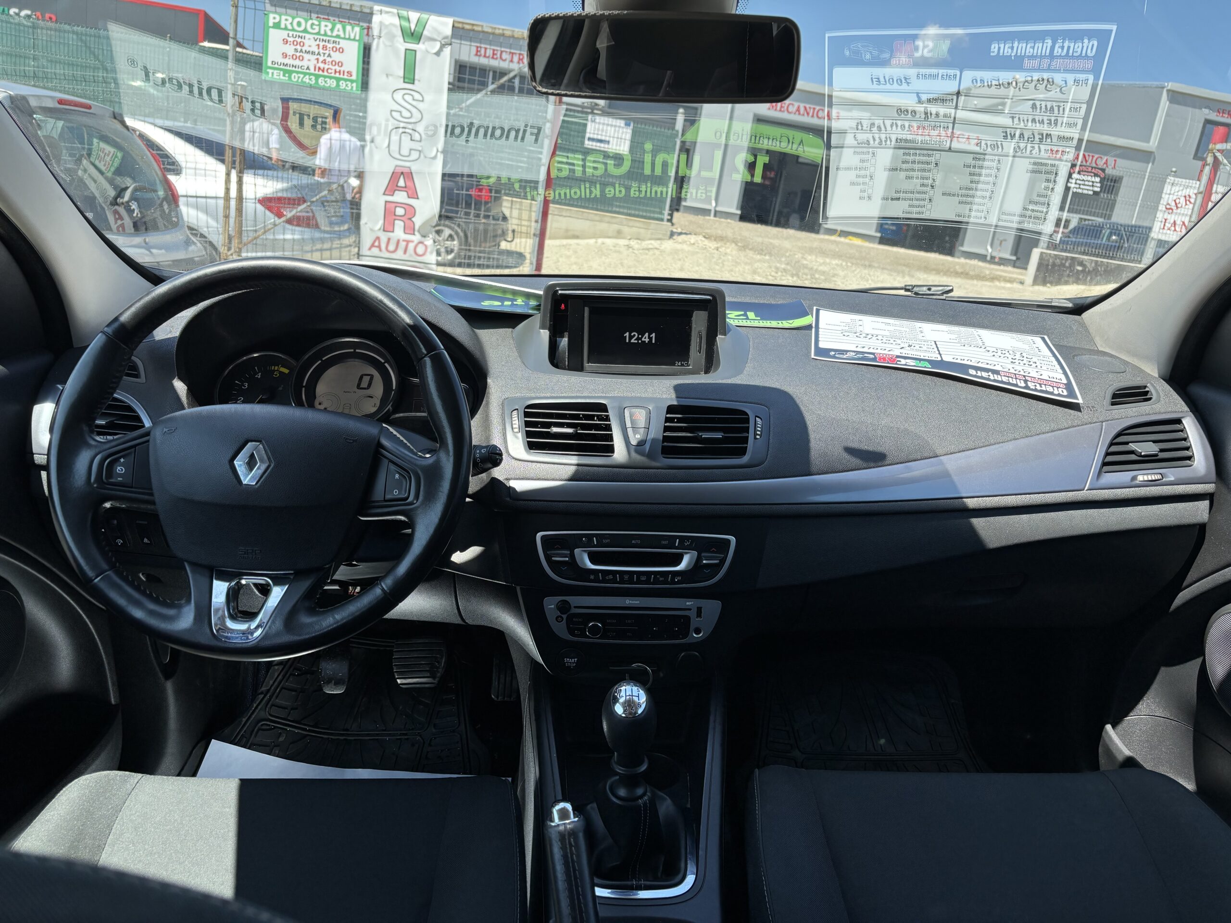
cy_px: 462
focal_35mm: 26
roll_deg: -9.5
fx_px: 925
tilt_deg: -15.0
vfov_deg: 53.1
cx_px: 616
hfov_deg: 67.3
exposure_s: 1/903
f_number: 1.6
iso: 50
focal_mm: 5.96
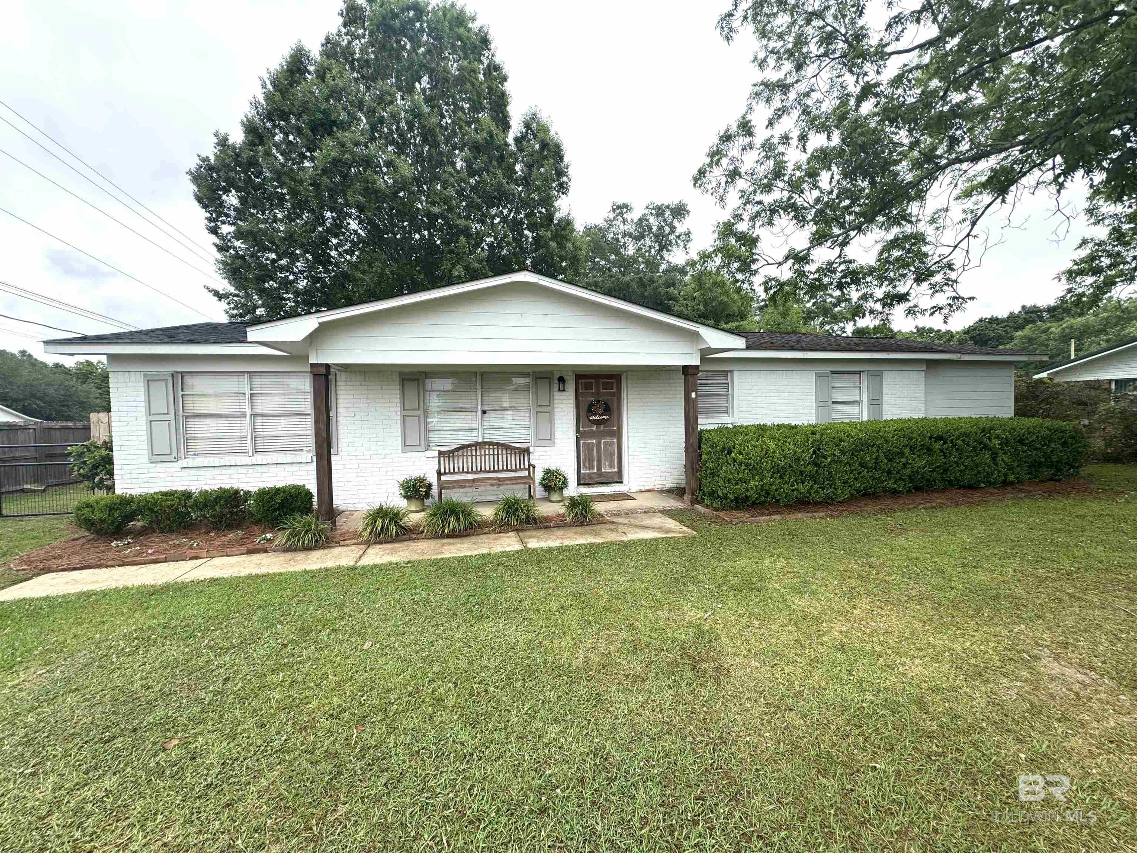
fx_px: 460
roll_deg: +0.8
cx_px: 568
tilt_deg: -2.5
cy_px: 426
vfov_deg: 85.7
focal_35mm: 14
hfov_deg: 102.1
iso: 40
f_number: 2.2
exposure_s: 1/440
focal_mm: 2.22
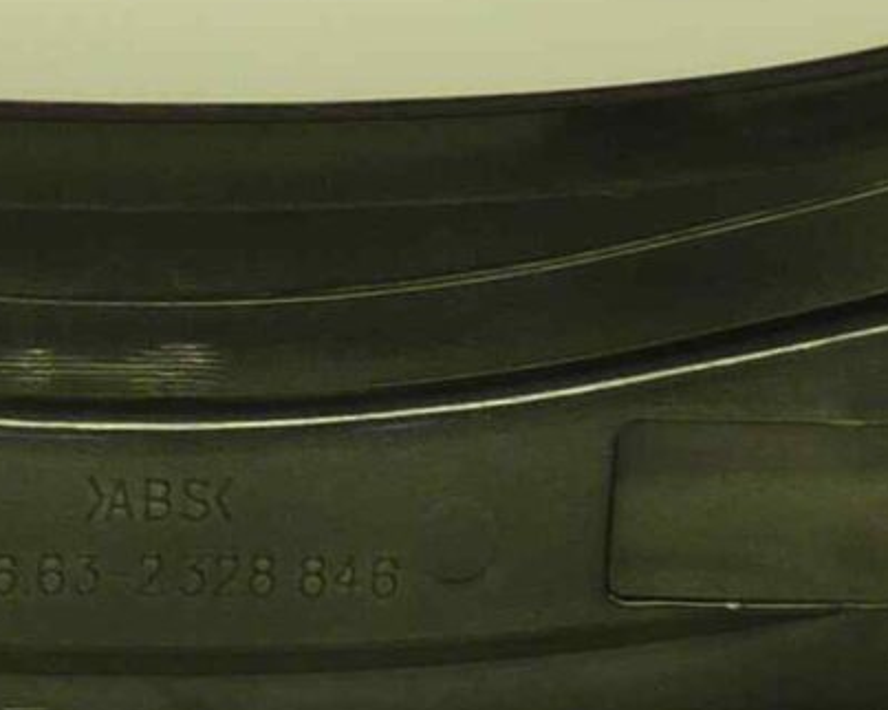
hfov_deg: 12.4
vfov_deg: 9.8
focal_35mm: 155
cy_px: 955
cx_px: 196
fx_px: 4072
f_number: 3.3
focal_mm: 4.1
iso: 80
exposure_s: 1/50
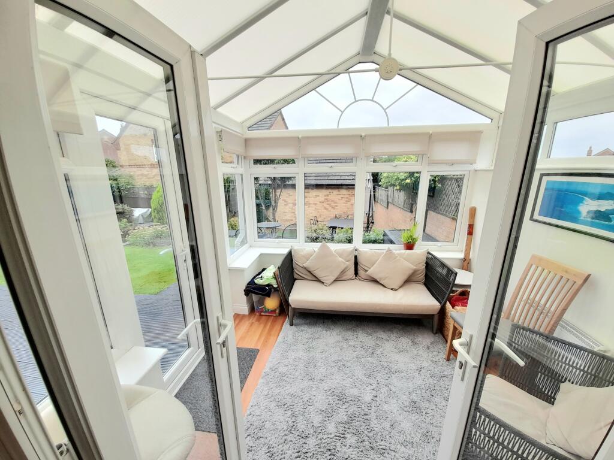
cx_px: 307
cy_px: 230
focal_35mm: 13
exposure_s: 1/100
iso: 64
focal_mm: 1.42
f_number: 2.2
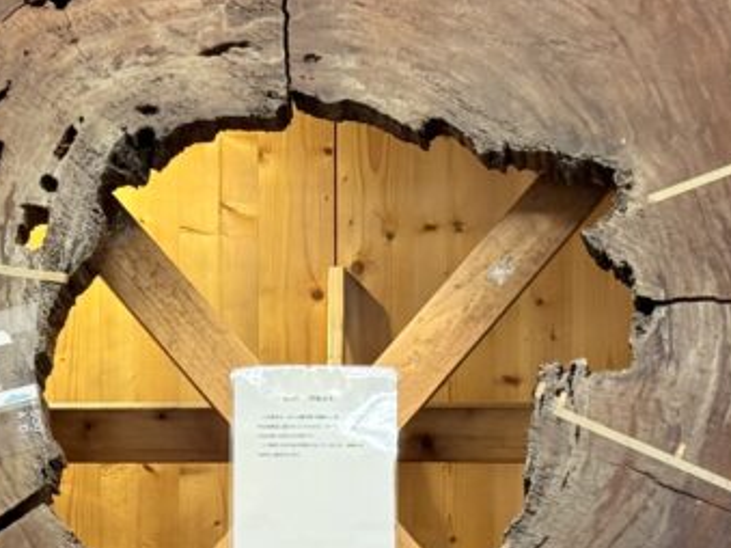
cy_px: 358
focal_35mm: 145
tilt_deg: -1.4
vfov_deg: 10.2
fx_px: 3061
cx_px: 349
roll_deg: -0.3
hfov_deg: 13.6
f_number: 1.78
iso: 125
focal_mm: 6.76
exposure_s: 1/71
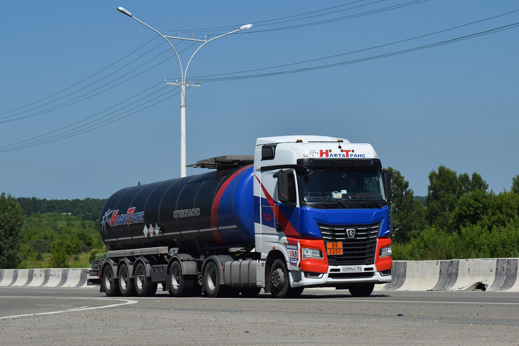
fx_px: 1189
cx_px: 260
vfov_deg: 16.6
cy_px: 173
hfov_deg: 24.6
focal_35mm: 82
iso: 200
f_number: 7.1
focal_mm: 55
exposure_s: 1/1600
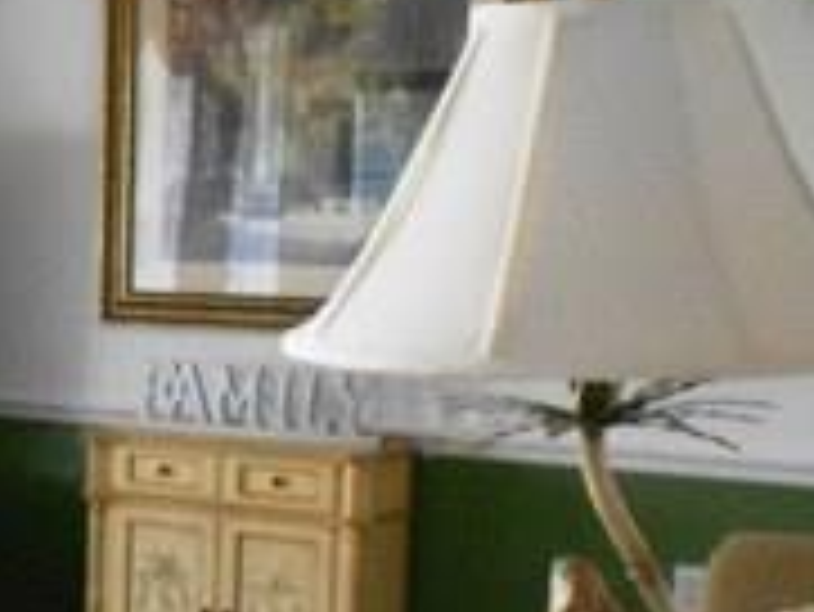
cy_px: 436
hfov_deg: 18.6
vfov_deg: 16.0
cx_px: -441
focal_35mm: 92
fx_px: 2165
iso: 400
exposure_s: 1/25
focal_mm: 4.6
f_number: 3.2
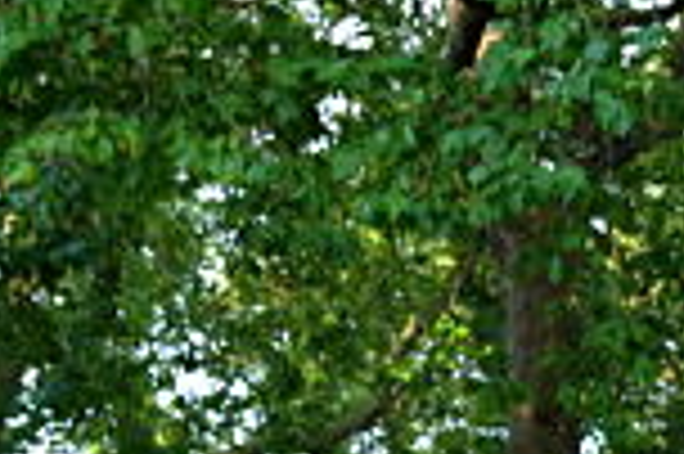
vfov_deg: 9.3
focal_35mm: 138
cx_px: 459
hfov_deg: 14.9
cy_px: 883
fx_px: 2619
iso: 1100
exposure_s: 1/400
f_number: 4
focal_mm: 35
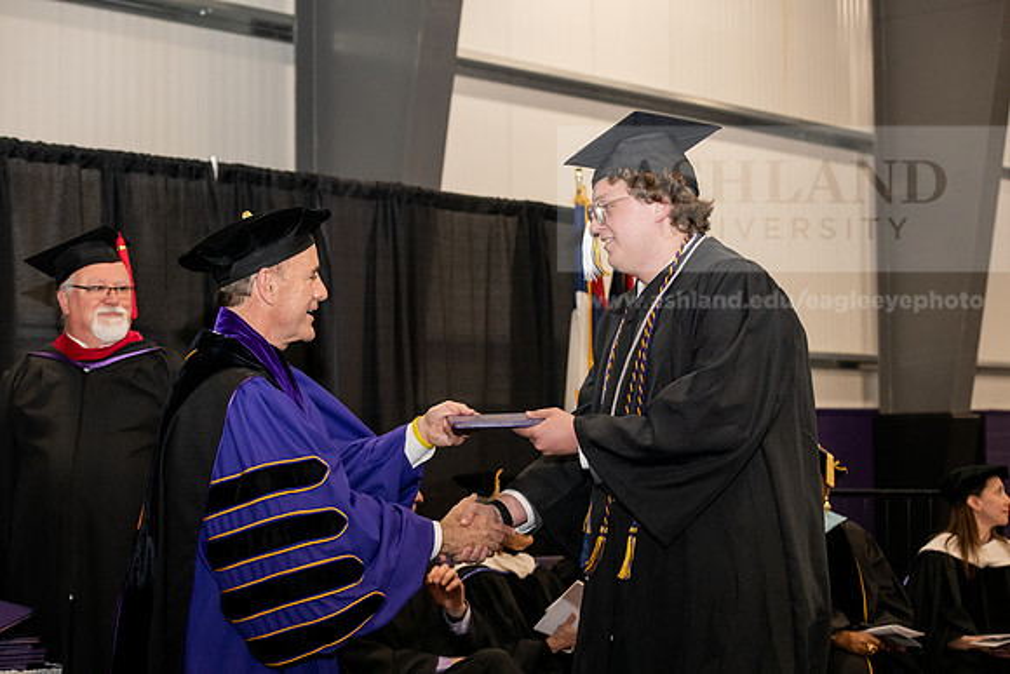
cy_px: 337
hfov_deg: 27.0
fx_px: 2105
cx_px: 505
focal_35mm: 75
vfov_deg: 18.2
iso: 2500
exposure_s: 1/200
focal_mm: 75
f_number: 5.6
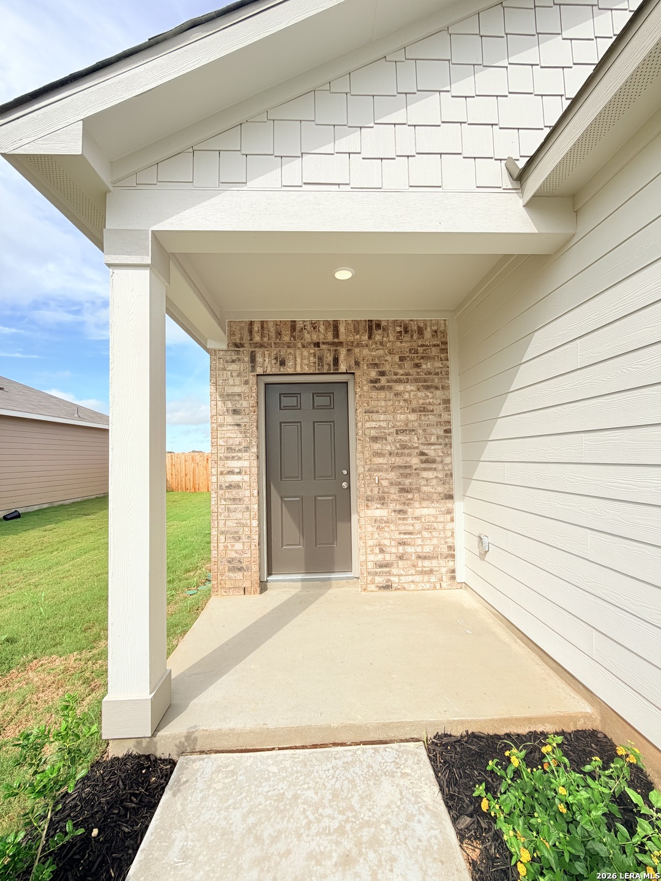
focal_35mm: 14
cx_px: 330
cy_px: 440
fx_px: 356
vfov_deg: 102.1
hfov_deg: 85.7
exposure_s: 1/770
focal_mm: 2.22
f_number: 2.2
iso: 25
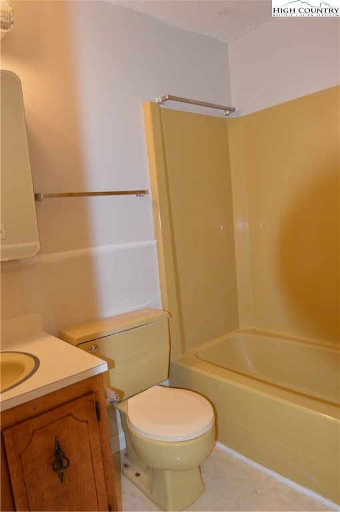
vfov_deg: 73.8
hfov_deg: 53.0
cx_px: 170
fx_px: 341
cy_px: 256
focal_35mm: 24
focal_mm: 16
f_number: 4
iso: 1000
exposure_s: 1/60
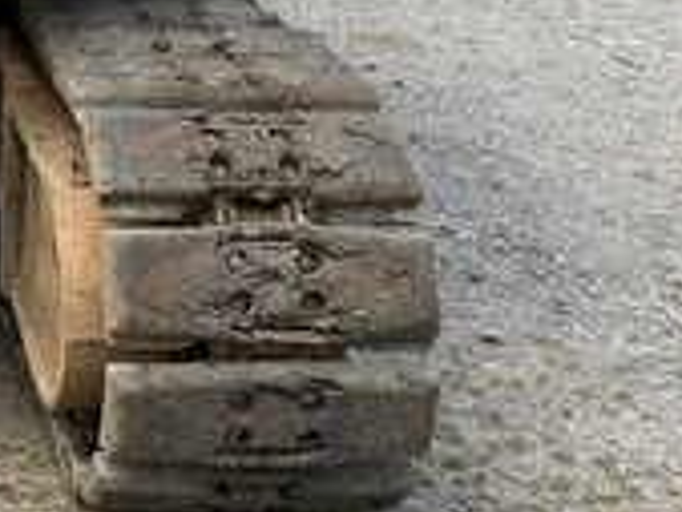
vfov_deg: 16.0
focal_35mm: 85
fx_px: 1676
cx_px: -319
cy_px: -238
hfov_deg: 20.1
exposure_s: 1/2053
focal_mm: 6.76
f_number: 1.78
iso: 100
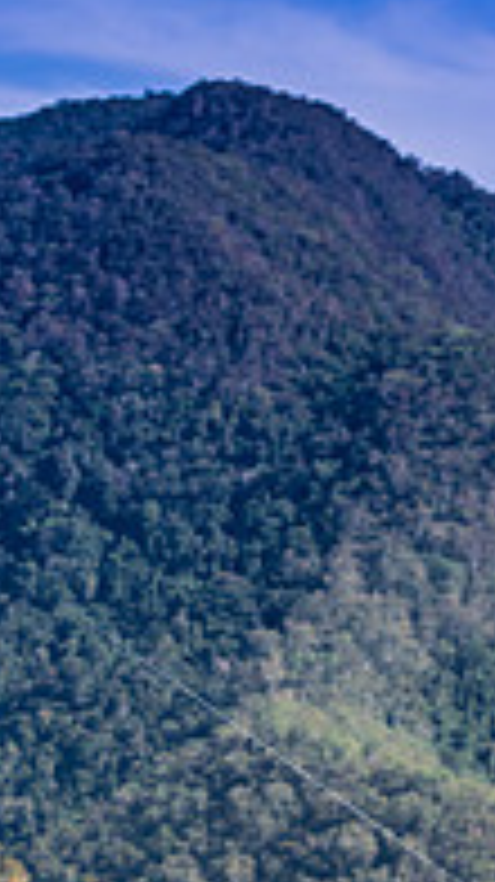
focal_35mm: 332
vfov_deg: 6.5
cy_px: 1004
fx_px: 7760
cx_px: 630
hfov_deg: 3.6
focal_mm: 92
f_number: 5
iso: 250
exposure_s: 1/2500
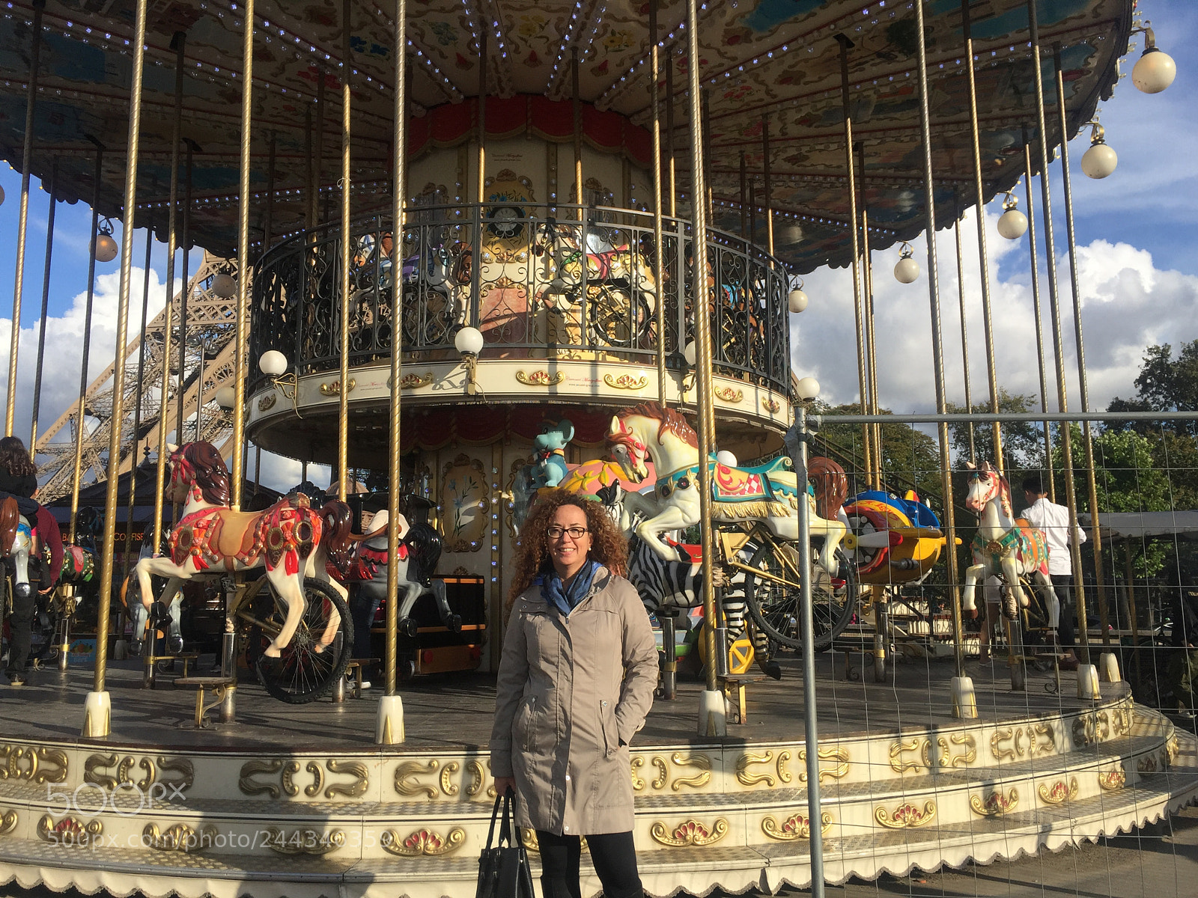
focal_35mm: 29
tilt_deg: +9.2
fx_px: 1004
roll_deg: -0.6
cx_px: 599
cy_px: 449
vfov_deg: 48.2
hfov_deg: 61.7
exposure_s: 1/1980
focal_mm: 4.15
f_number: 2.2
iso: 32
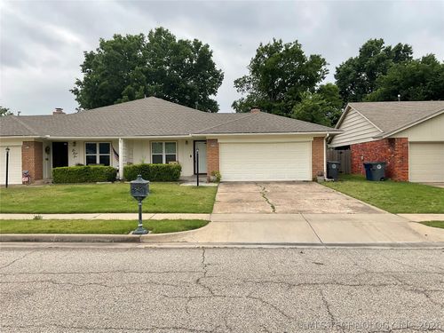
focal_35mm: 29
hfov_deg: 61.7
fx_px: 372
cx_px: 222
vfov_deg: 48.2
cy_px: 166
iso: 16
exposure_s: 1/370
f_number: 1.8
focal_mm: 3
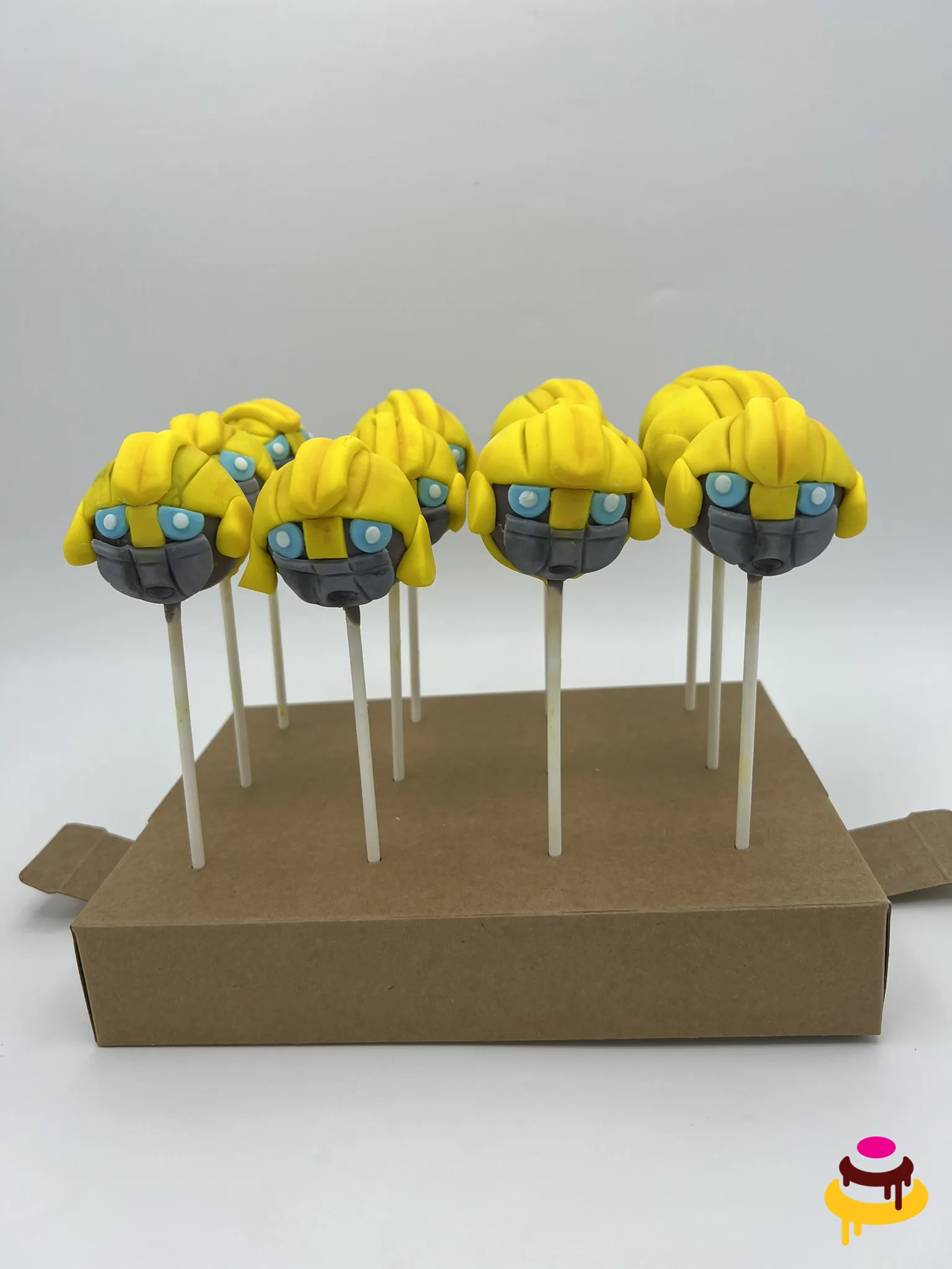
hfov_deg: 53.1
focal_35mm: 26
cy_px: 634
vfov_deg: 67.3
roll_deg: +2.9
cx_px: 476
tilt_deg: -20.7
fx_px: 953
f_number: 1.5
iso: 50
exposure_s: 1/2208
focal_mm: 5.7
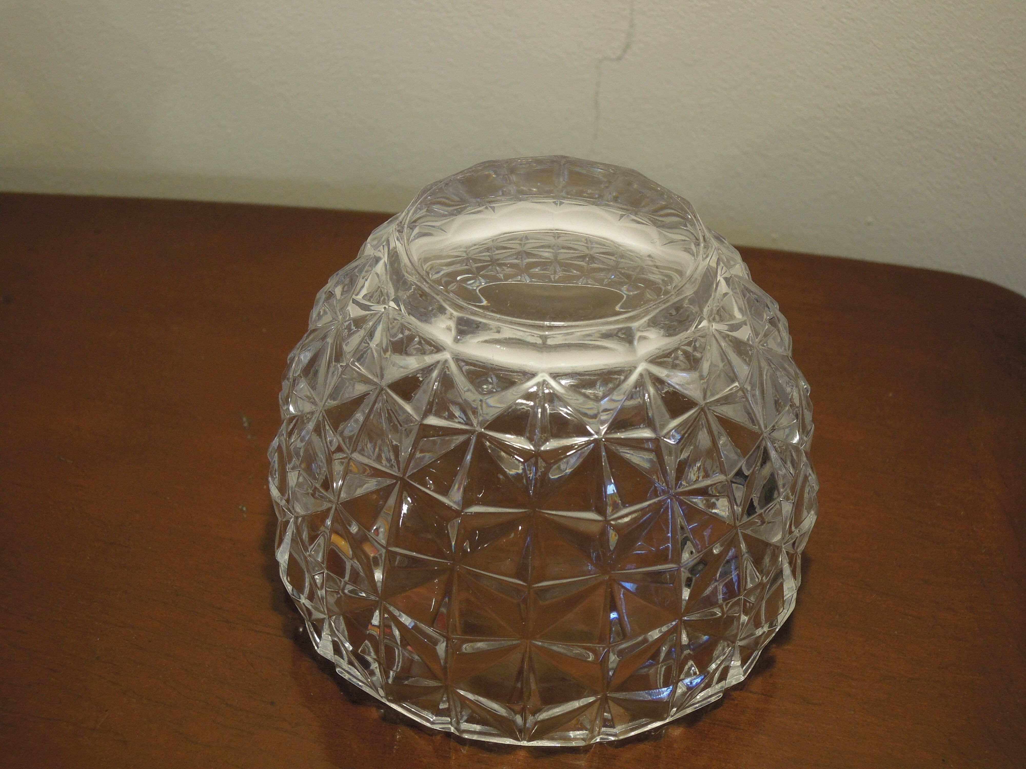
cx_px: 513
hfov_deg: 38.2
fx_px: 1482
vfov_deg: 29.1
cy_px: 384
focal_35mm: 50
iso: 280
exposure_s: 1/60
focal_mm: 9
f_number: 3.7
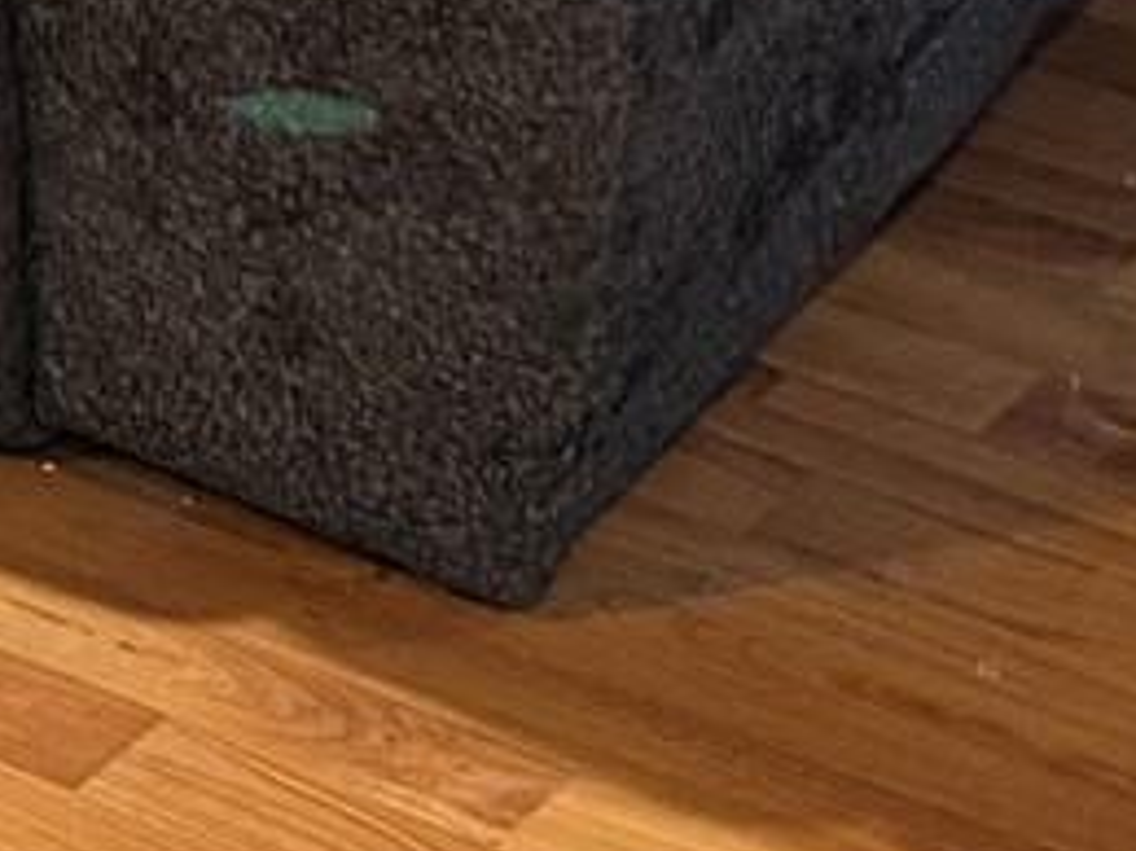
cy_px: -2382
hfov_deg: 9.5
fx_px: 6232
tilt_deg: -5.6
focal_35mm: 190
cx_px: -1408
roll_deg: +1.4
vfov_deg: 6.5
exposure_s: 1/60
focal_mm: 6.76
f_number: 1.78
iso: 400
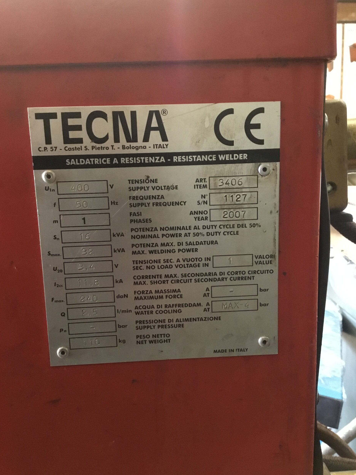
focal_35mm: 32
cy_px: 242
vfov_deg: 56.8
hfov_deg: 44.2
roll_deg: +3.2
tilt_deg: -10.6
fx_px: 439
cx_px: 176
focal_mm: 3.3
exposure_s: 1/17
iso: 400
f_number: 2.4
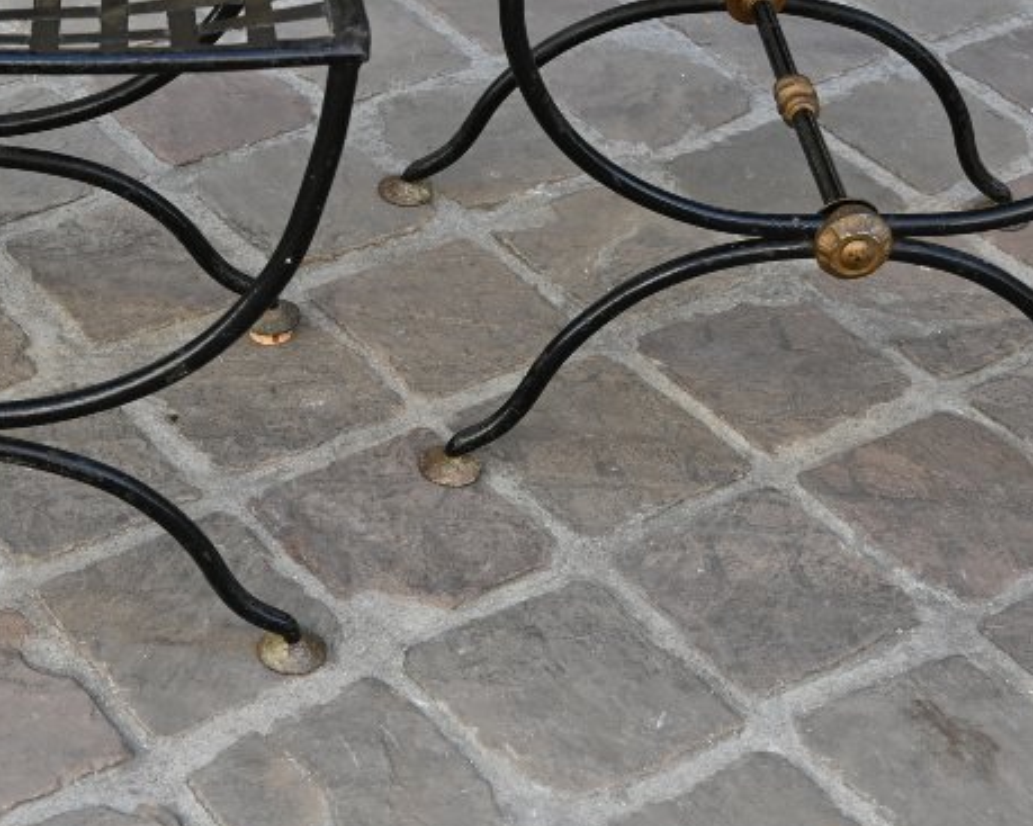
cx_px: 245
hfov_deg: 23.3
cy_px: 356
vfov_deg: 18.9
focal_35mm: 81
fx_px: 2476
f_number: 4
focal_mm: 22
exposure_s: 1/250
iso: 250
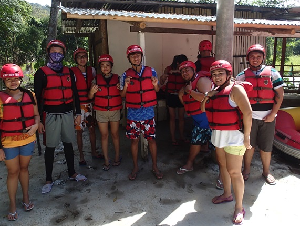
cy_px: 105
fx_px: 243
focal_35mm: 28
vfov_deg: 49.8
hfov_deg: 63.4
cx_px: 147
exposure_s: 1/640
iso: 100
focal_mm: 4.5
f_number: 2.8
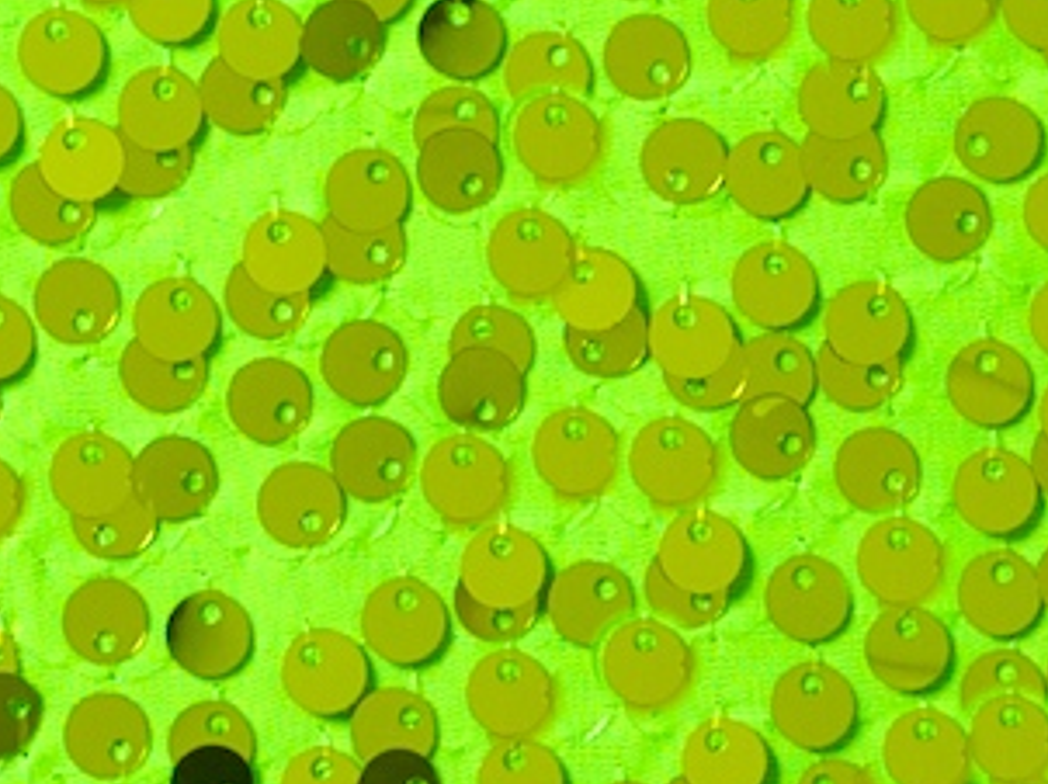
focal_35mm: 166
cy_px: 213
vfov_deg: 8.9
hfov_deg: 11.9
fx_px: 5022
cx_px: 628
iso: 200
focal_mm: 58
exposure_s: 1/250
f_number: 11
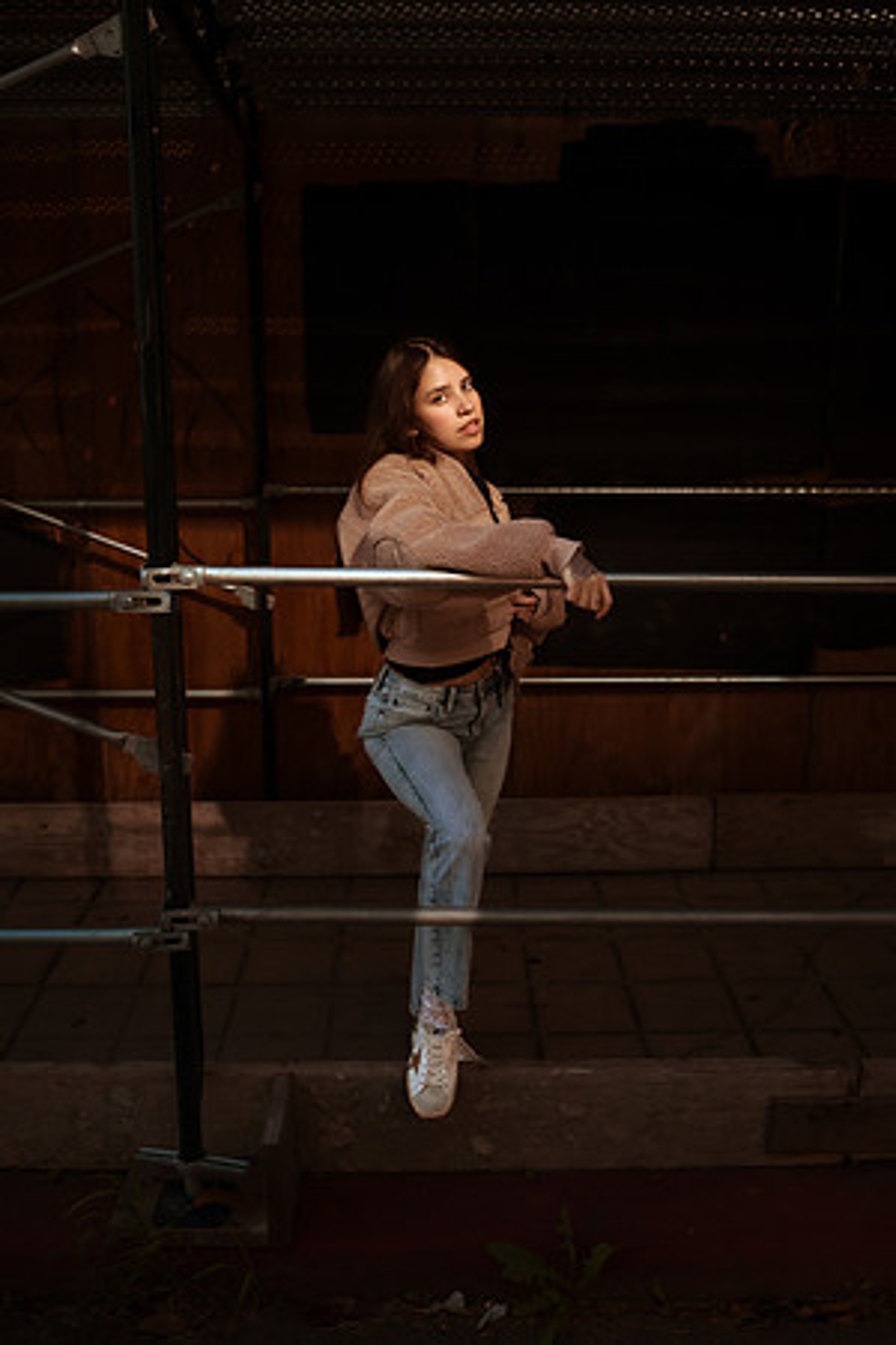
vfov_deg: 54.4
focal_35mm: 35
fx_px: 1307
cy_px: 672
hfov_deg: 37.9
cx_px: 448
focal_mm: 35
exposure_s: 1/1250
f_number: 2.2
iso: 50
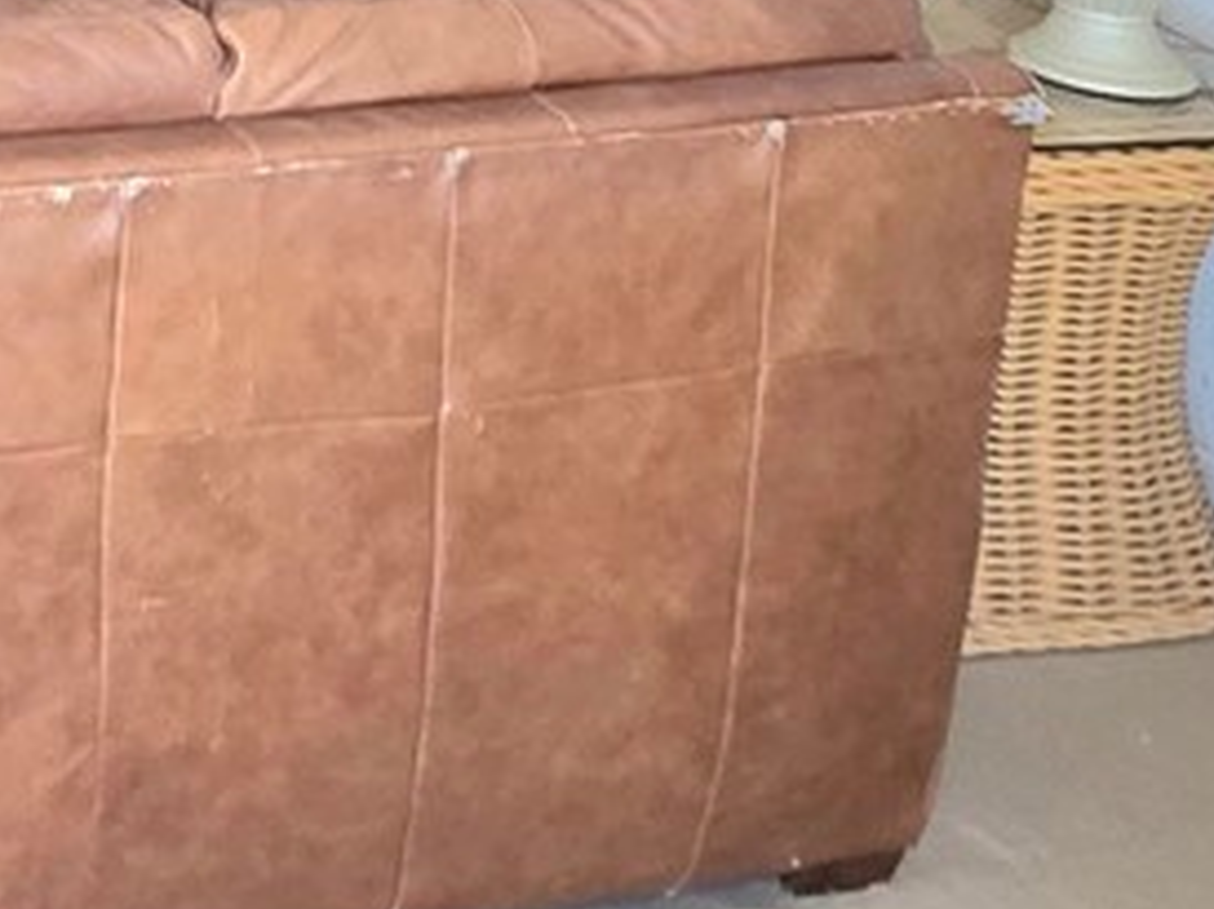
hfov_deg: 21.2
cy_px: -878
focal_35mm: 76
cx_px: -656
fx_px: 2663
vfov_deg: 15.6
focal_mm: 2.2
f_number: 1.9
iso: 200
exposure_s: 1/120
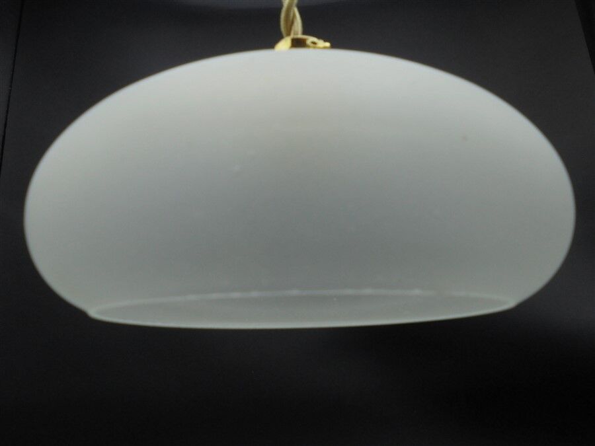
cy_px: 223
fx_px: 584
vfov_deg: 41.8
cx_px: 298
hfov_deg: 54.0
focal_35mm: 34
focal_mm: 6.1
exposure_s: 1/60
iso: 100
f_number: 4
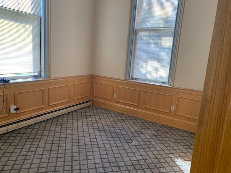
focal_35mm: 26
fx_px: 174
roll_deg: -5.3
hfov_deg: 67.3
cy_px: 86
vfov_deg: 53.1
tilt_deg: -10.6
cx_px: 116
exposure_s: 1/121
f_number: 1.8
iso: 80
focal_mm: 4.25
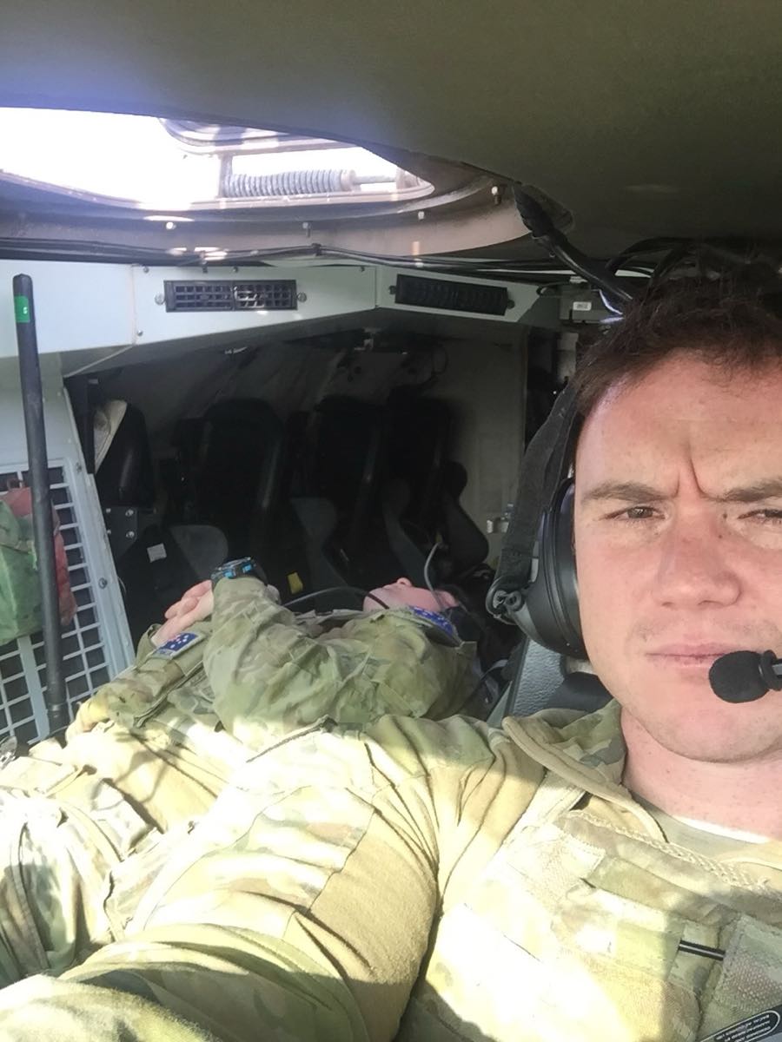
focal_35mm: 31
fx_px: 934
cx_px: 391
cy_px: 521
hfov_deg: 45.4
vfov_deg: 58.4
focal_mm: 2.65
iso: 40
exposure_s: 1/50
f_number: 2.2
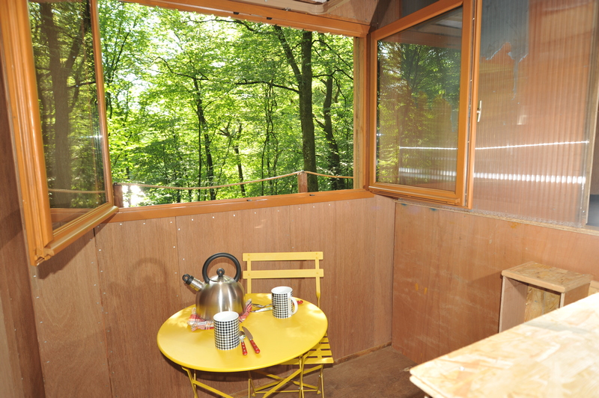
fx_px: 366
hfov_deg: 78.6
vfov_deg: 57.1
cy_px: 199
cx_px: 300
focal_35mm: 22
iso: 400
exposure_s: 1/60
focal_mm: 22
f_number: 5.6
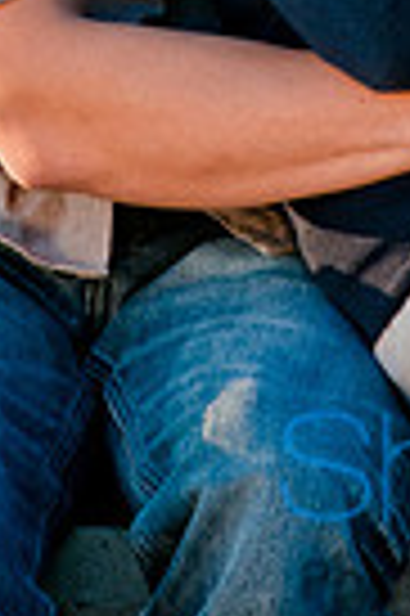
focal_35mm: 982
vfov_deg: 2.1
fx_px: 16817
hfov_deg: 1.4
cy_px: -319
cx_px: 318
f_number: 7.1
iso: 400
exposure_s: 1/250
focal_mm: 200
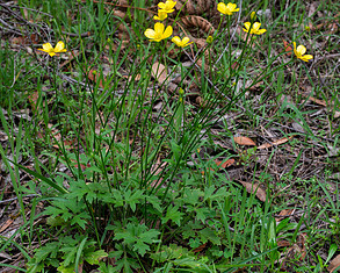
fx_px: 695
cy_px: 113
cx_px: 171
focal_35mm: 69
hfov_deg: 27.5
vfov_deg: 22.2
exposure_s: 1/50
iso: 220
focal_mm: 48
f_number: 14
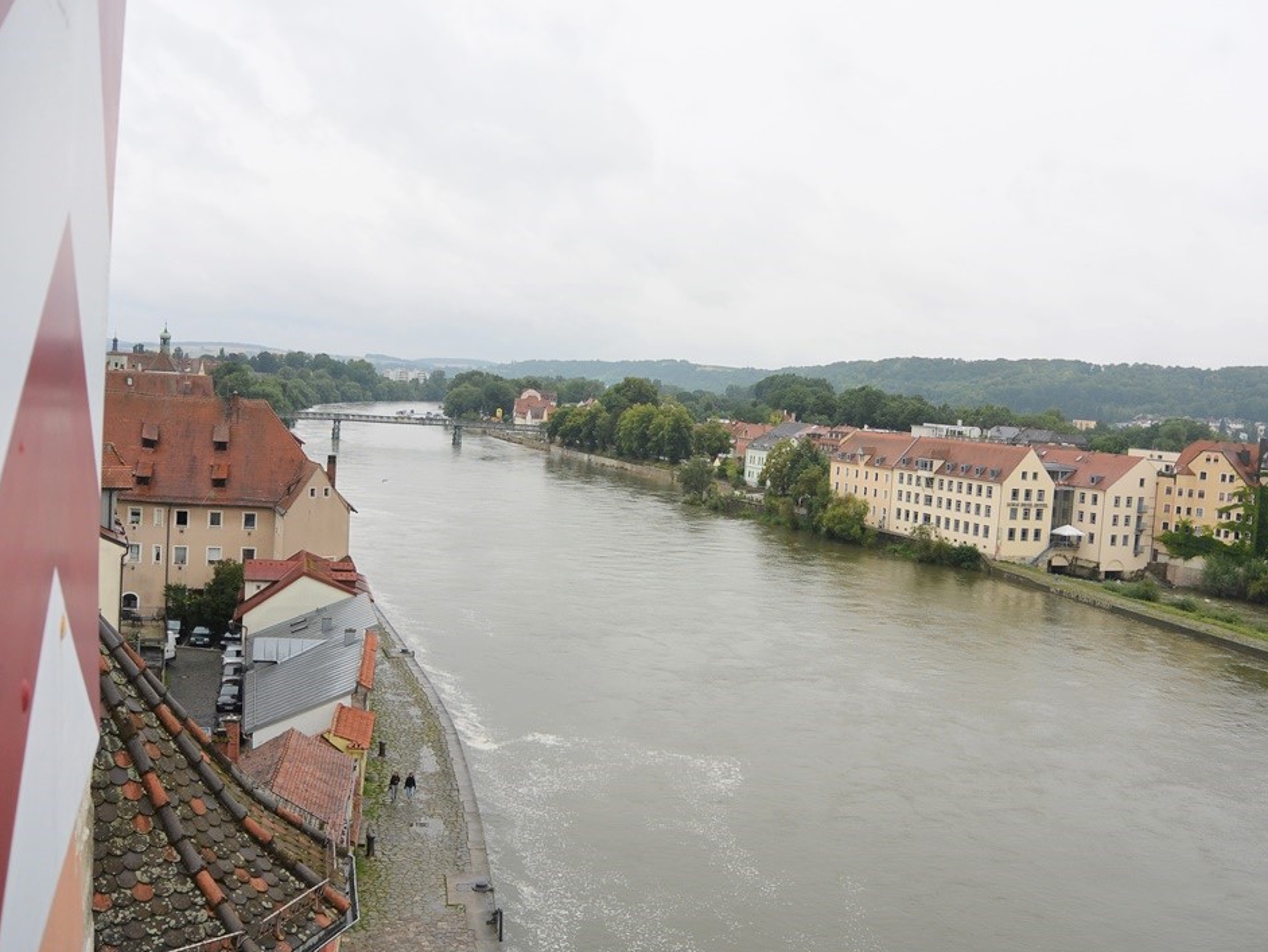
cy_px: 477
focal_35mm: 32
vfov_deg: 44.2
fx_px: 1172
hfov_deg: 56.7
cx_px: 703
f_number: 4
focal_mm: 11
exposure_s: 1/800
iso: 100
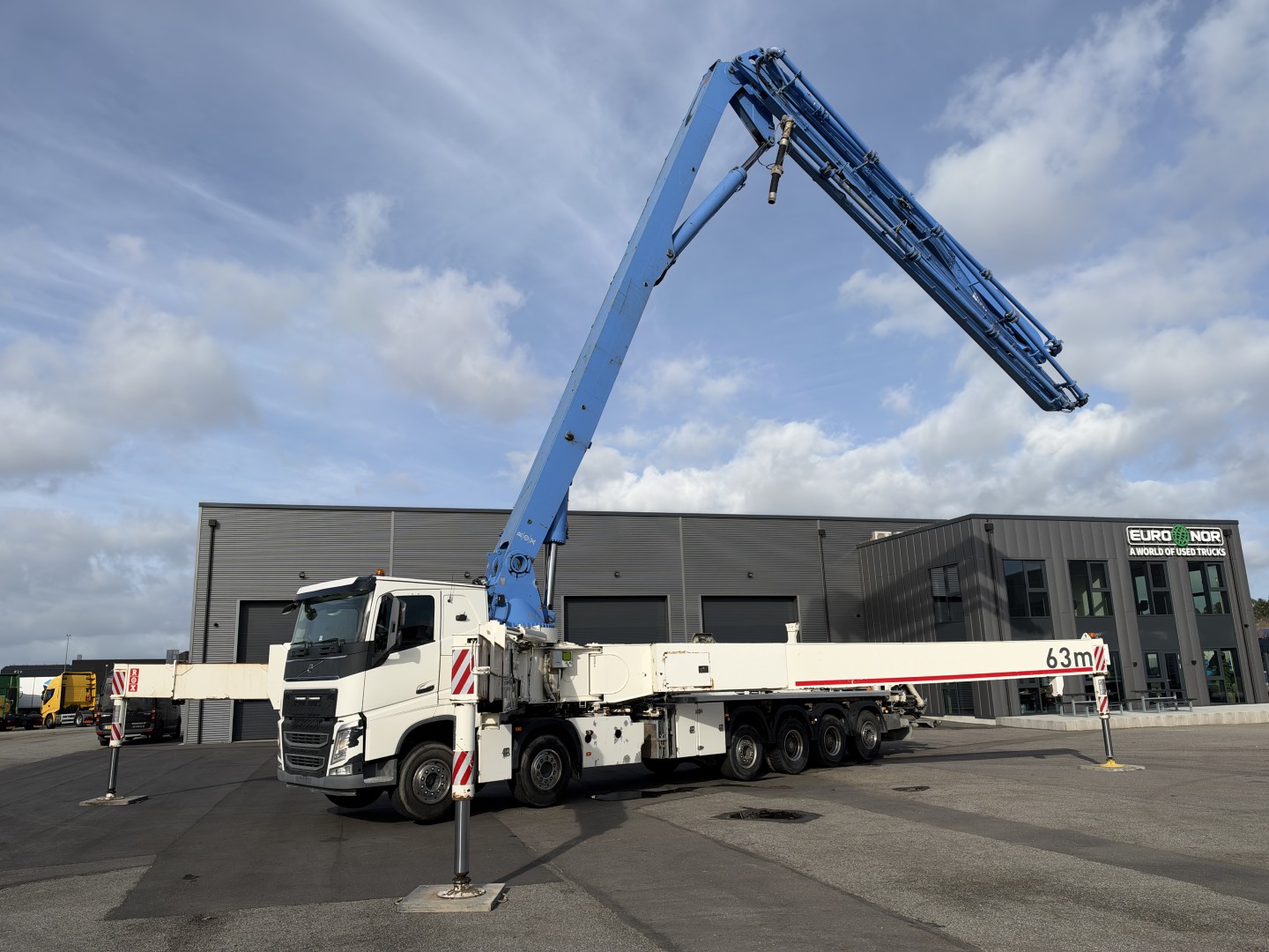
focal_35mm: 24
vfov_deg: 56.8
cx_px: 634
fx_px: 880
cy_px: 476
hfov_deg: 71.6
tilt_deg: +13.2
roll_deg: +2.3
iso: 64
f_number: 1.8
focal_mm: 6.93
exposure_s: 1/6536
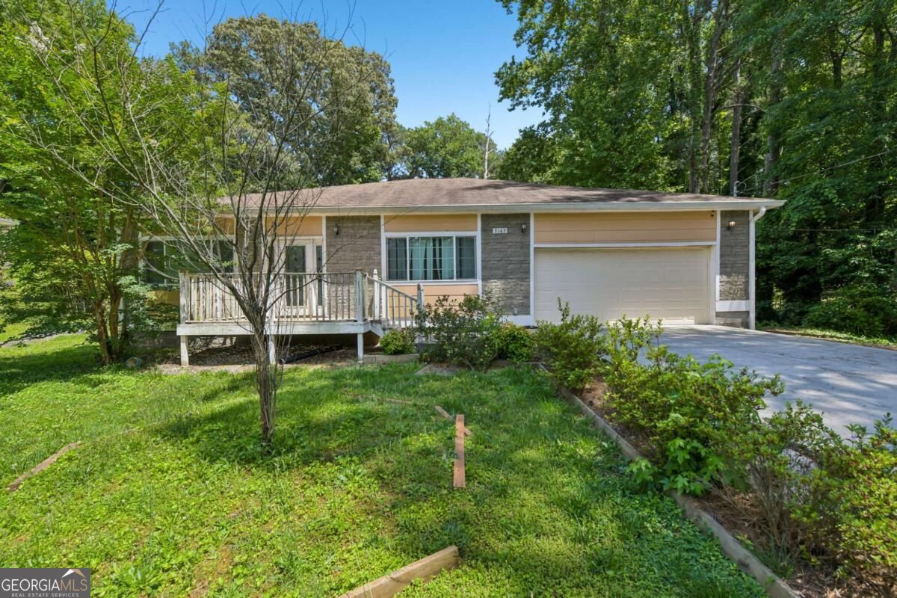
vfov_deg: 77.3
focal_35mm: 15
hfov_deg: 100.4
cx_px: 448
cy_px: 299
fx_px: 374
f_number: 8
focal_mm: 15
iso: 400
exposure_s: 1/640
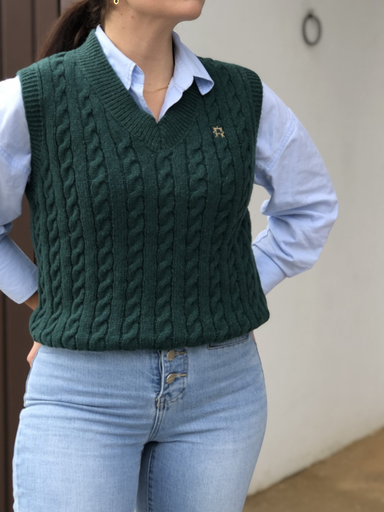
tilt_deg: -5.7
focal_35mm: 68
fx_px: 1006
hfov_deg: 21.6
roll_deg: -1.2
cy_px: 225
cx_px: 165
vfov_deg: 28.5
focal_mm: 6.6
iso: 25
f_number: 2.8
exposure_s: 1/120
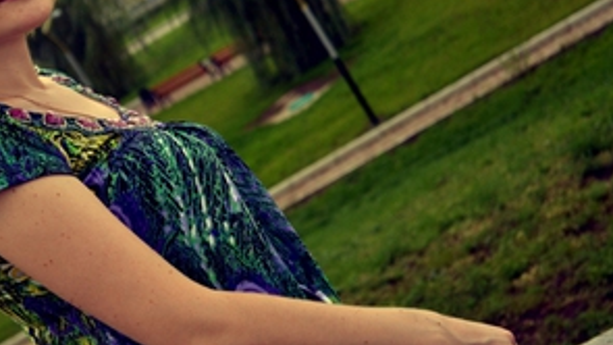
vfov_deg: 10.1
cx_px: 168
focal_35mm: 120
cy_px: 52
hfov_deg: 17.8
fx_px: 1951
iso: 100
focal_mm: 50
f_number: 6.3
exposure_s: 1/640
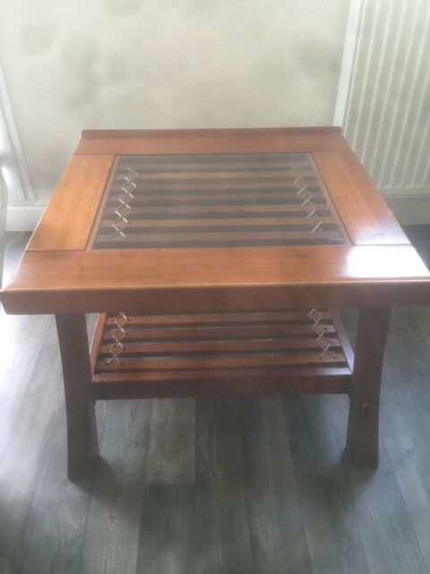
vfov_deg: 61.7
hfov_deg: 48.2
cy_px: 287
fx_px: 480
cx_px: 215
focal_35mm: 29
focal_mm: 4.15
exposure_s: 1/17
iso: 64
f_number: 2.2
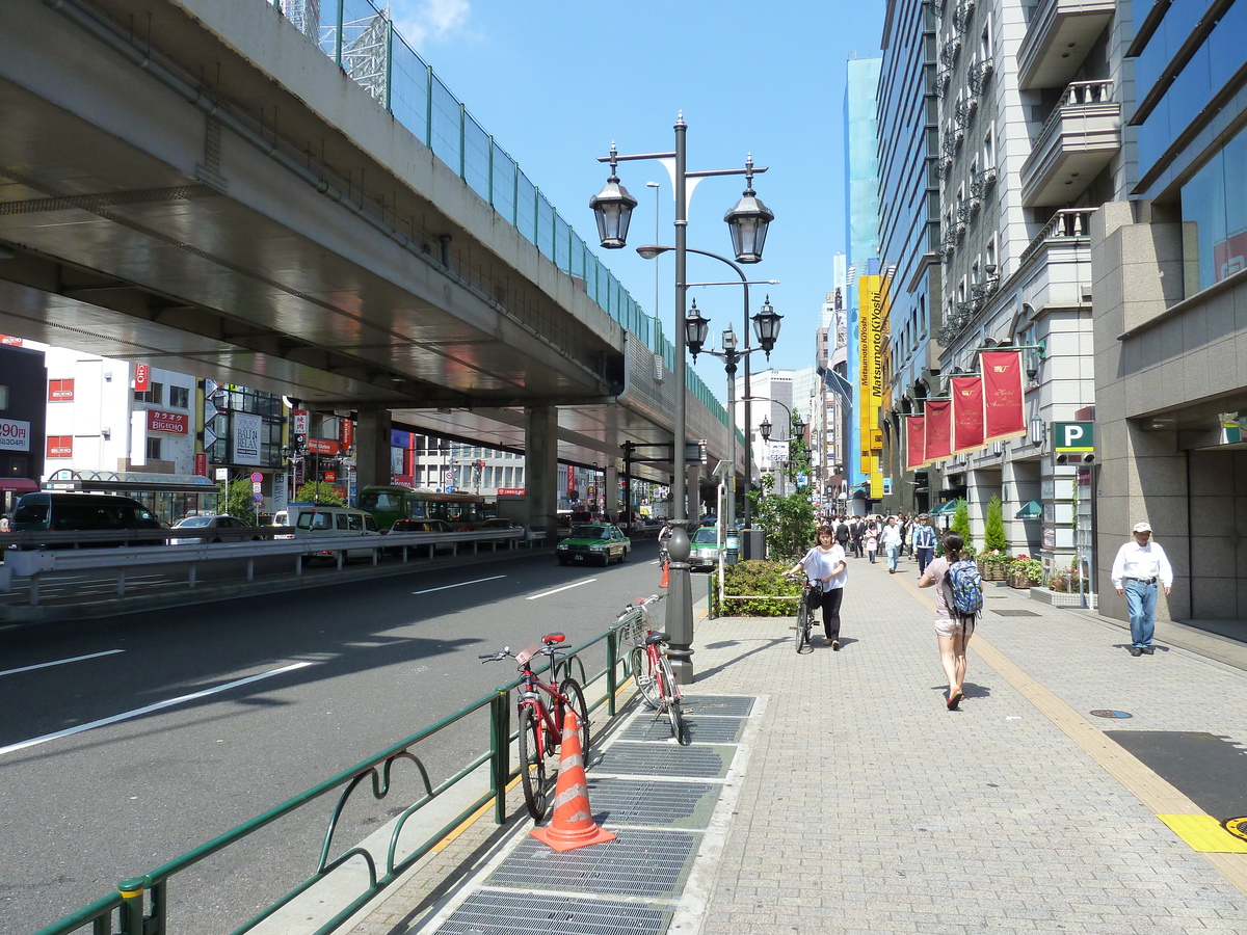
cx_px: 624
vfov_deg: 54.9
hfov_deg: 69.4
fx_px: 901
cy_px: 468
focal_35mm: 25
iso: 125
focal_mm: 4.1
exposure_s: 1/400
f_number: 4
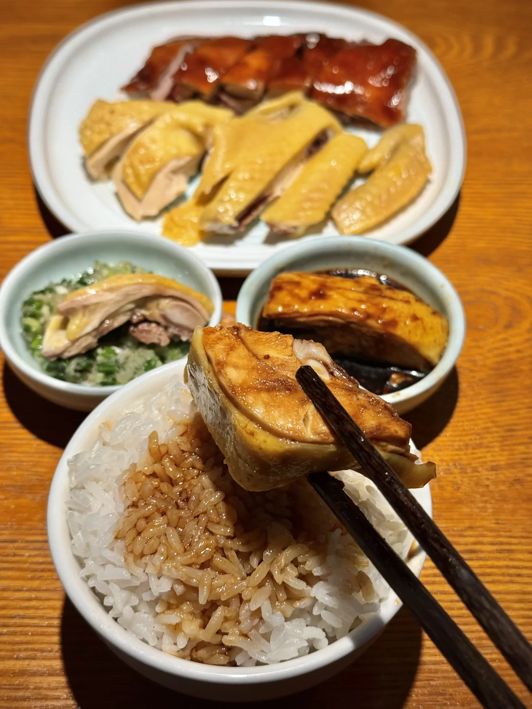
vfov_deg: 39.7
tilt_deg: -49.8
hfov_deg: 30.3
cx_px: 266
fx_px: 984
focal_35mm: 48
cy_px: 354
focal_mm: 6.76
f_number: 1.78
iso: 64
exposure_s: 1/197
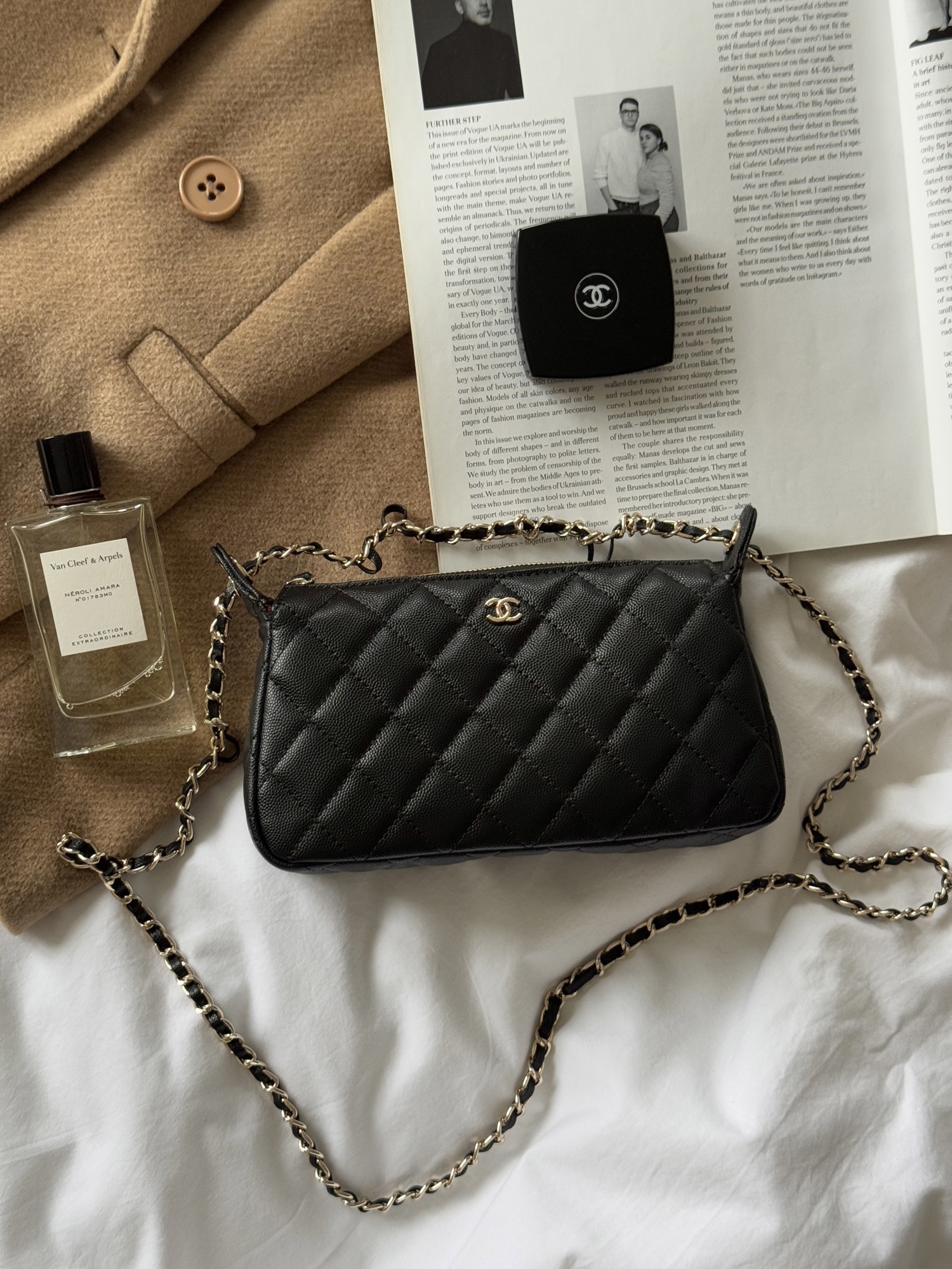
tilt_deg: -84.5
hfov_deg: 30.3
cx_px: 476
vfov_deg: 39.7
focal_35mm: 48
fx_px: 1760
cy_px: 634
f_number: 1.78
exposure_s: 1/60
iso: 200
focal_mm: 6.76
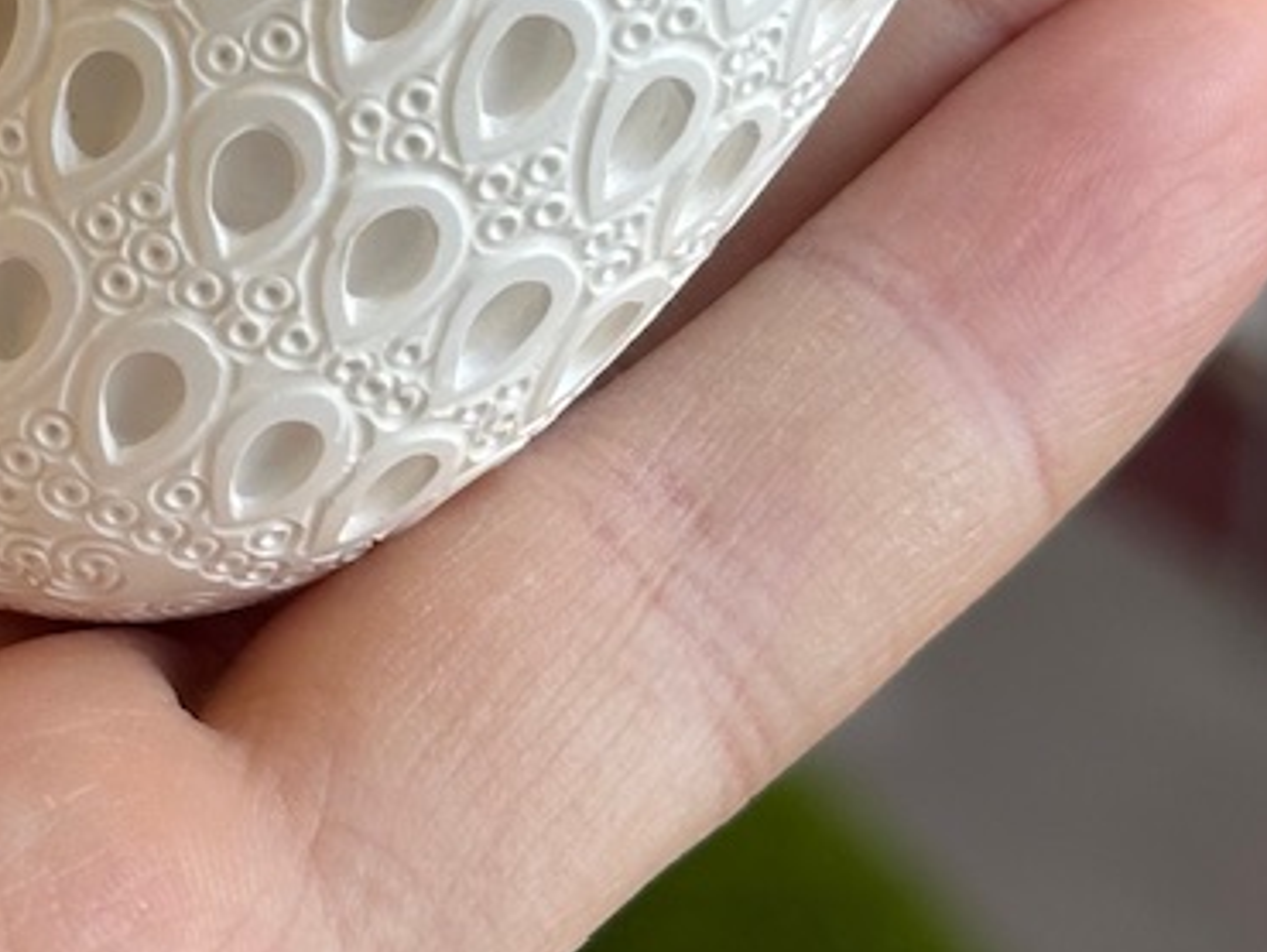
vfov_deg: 8.7
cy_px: -466
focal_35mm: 166
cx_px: -551
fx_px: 6080
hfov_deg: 11.5
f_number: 1.78
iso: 64
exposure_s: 1/341
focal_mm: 6.86
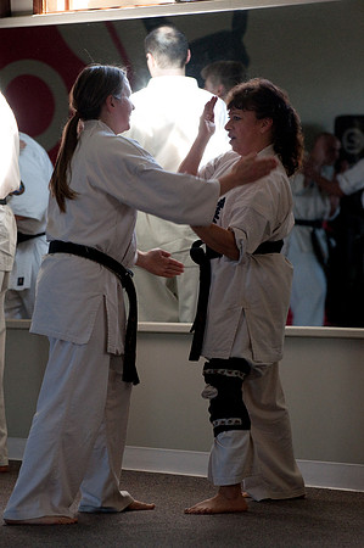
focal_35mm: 218
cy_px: 274
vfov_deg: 9.5
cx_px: 182
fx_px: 3306
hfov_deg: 6.3
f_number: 4.8
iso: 800
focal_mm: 145
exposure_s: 1/200
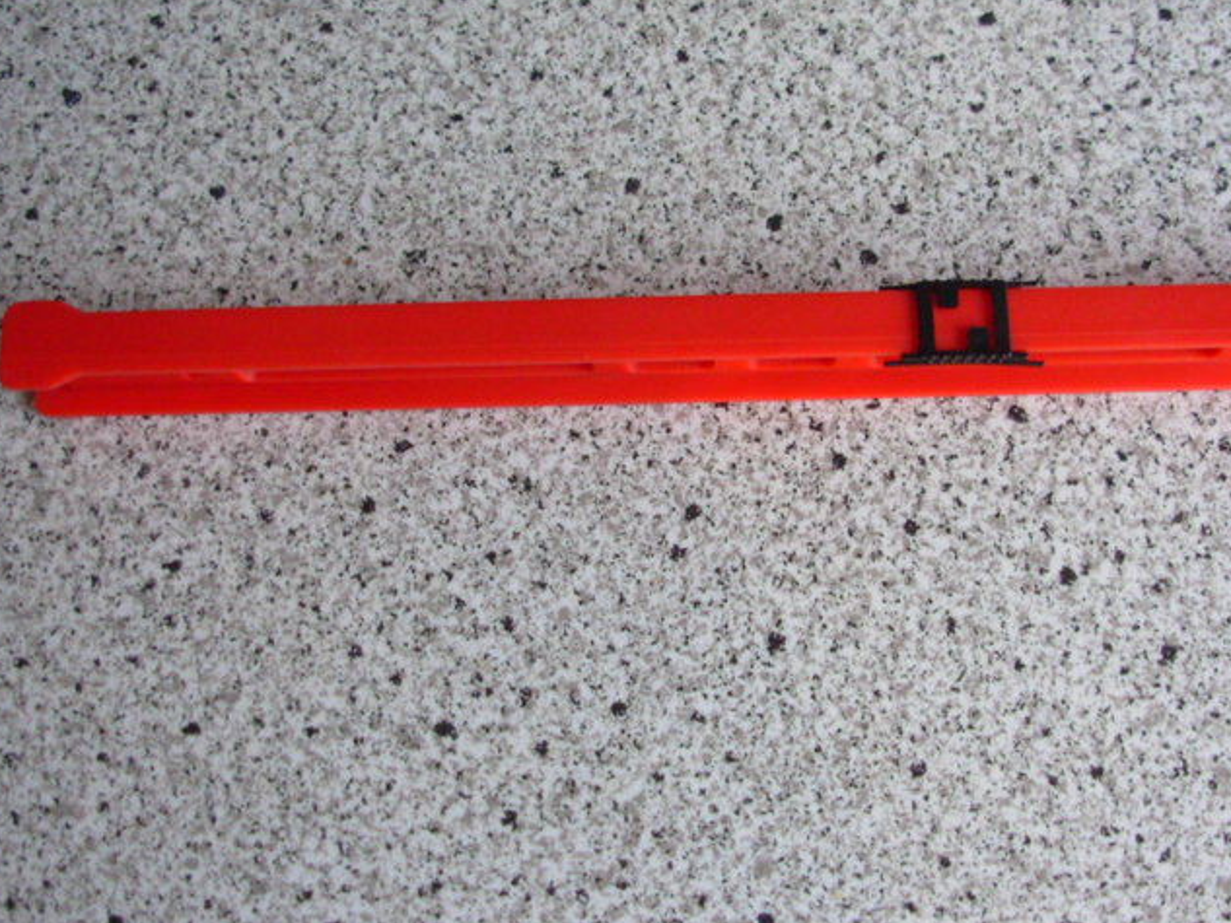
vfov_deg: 30.2
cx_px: 718
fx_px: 1707
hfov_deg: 39.5
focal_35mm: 48
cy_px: 404
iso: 159
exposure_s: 1/8.5
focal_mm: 6.3
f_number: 2.9
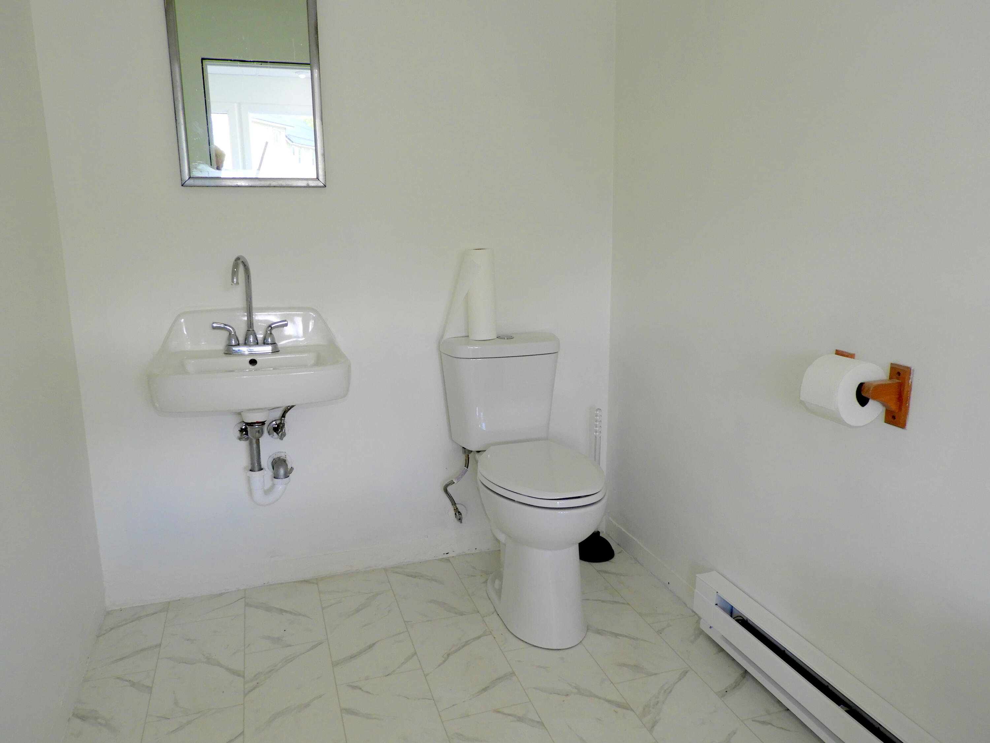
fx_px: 686
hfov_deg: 71.6
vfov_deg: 56.8
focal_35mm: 24
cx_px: 495
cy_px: 372
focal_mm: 4.3
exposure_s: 1/30
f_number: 3.3
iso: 100
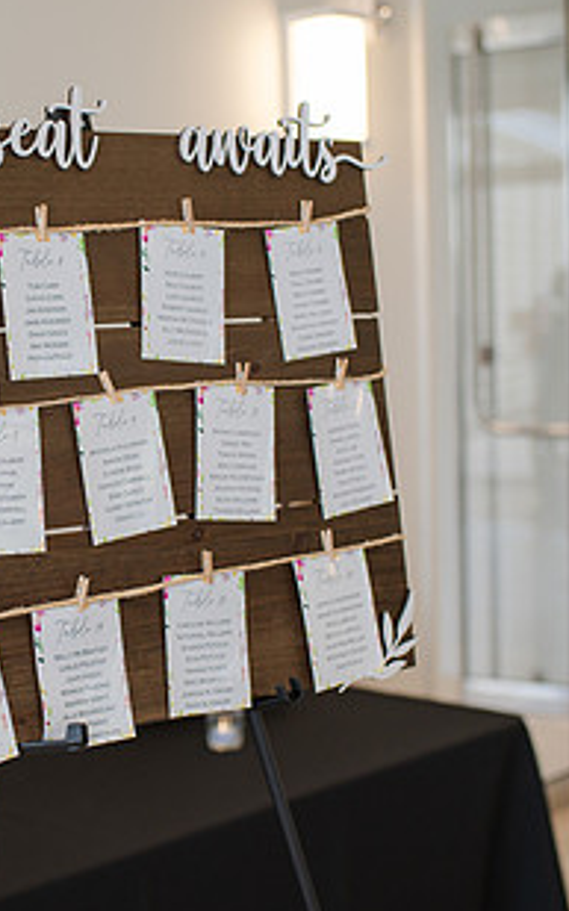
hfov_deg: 18.8
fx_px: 1663
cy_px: 457
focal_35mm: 67
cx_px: -12
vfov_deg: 30.6
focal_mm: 35
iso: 400
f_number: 3.2
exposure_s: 1/320
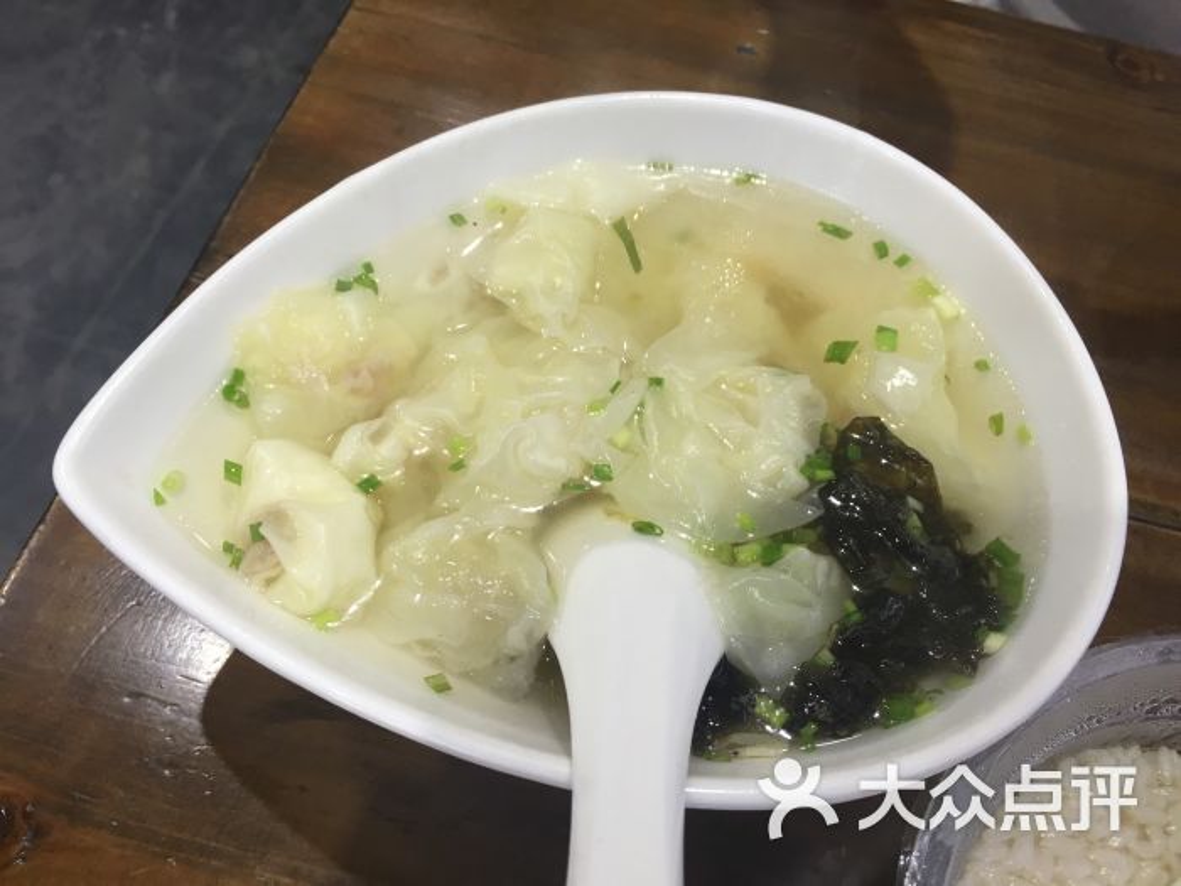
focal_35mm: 29
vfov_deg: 48.2
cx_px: 590
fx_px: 989
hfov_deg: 61.7
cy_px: 443
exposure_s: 1/33
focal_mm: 4.15
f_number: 2.2
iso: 100
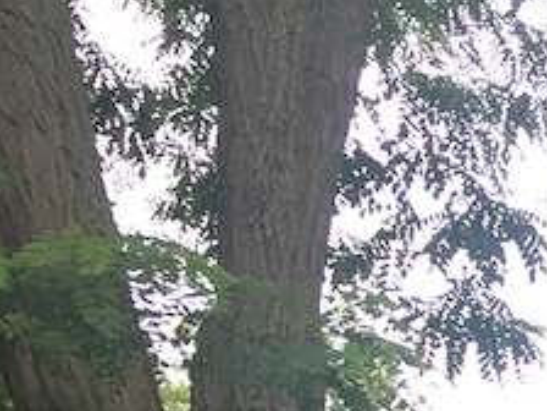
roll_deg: -0.2
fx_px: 2623
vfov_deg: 8.5
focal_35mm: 166
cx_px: 1477
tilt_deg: +2.2
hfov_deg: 9.9
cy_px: 815
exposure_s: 1/252
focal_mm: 4.15
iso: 32
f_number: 2.2
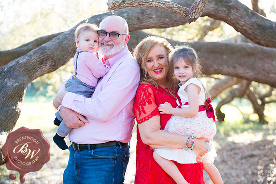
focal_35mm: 82
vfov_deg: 16.7
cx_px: 138
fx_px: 629
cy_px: 92
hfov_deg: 24.8
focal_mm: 82
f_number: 3.5
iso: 200
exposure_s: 1/125
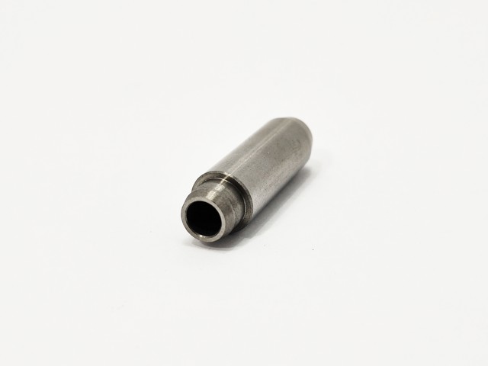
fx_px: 719
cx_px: 244
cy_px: 183
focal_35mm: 51
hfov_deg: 37.5
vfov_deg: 28.6
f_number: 1.75
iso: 112
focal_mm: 4.75
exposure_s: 1/230
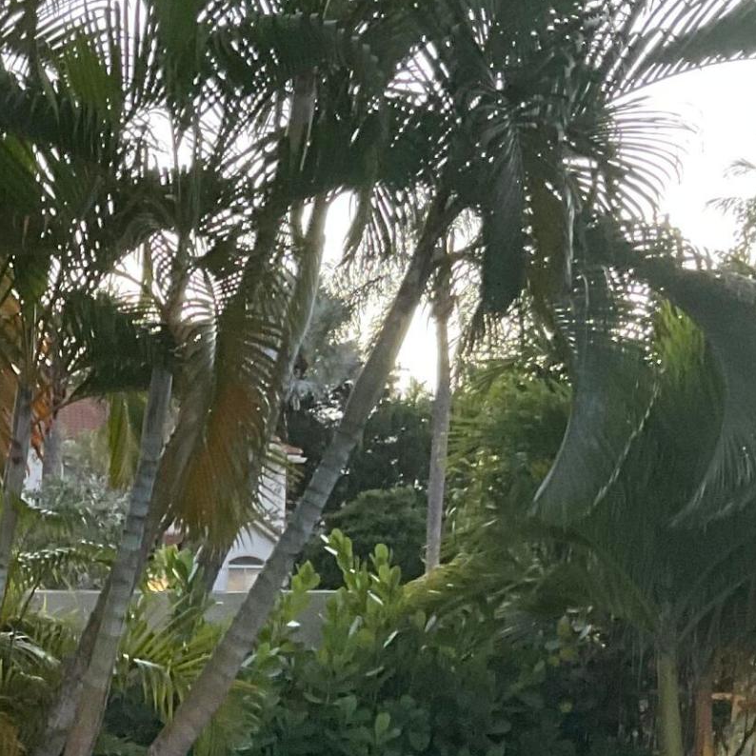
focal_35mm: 93
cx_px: -169
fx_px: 2298
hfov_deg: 17.7
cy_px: 841
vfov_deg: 18.0
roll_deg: -0.9
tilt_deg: -5.8
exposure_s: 1/60
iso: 200
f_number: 1.8
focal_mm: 3
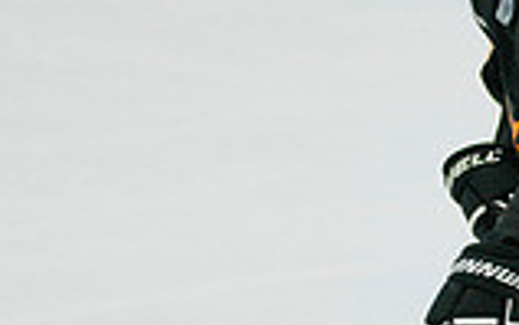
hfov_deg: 4.1
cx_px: 726
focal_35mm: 504
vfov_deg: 2.6
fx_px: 7134
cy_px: 169
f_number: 3.2
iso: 3200
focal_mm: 120
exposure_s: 1/2000
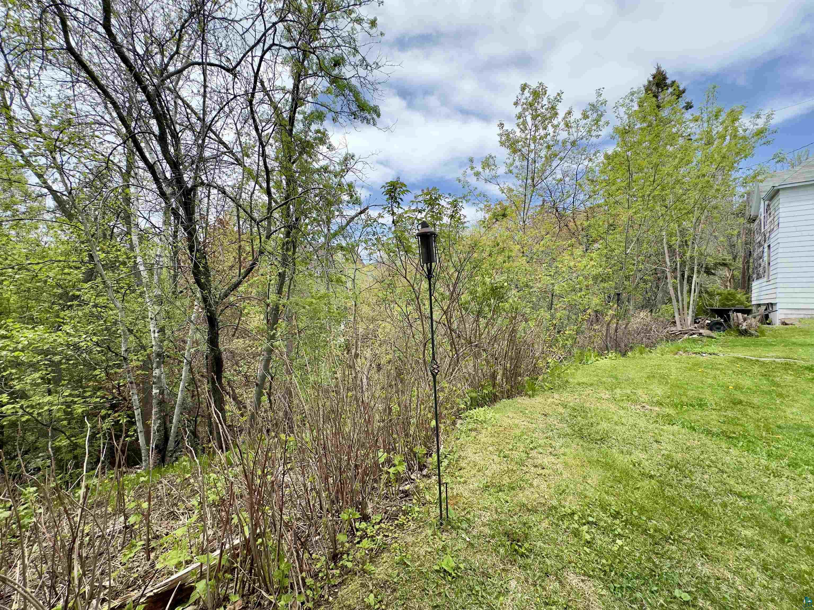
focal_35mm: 14
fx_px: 329
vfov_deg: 85.7
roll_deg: -0.6
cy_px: 305
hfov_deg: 102.1
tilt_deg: -2.0
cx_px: 407
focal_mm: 2.22
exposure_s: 1/673
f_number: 2.2
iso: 40
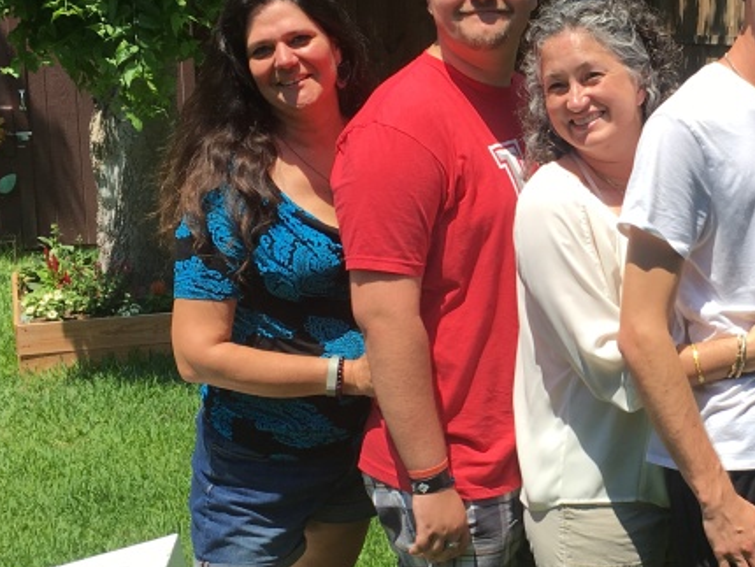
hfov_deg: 27.2
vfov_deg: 21.3
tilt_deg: -13.1
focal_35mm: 69
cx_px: 680
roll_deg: +0.1
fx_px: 1506
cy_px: 302
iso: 25
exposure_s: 1/1221
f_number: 2.2
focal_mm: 4.15
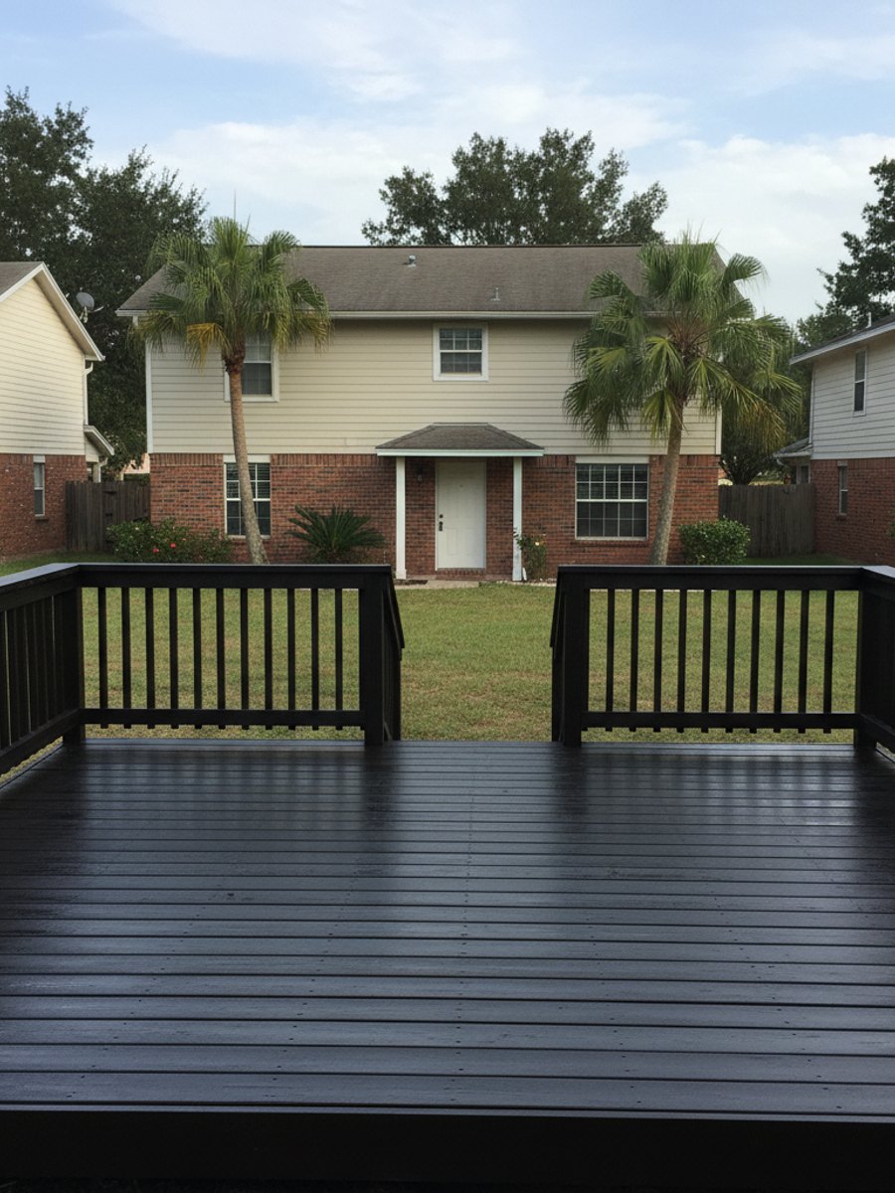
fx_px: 793
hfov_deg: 58.9
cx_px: 448
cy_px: 596
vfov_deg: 73.9
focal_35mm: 23
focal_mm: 6.4
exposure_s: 1/1048
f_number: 1.8
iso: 532
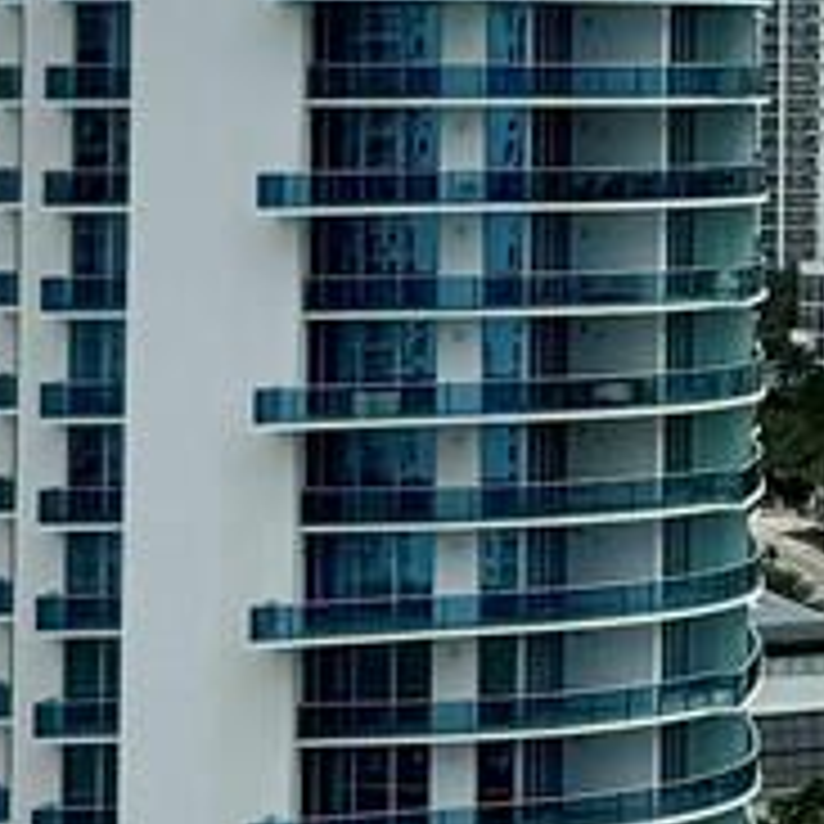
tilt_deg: +2.1
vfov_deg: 9.3
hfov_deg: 7.3
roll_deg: -0.2
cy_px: -126
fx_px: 4982
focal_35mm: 185
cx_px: 3102
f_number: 1.78
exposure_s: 1/12346
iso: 80
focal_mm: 6.76
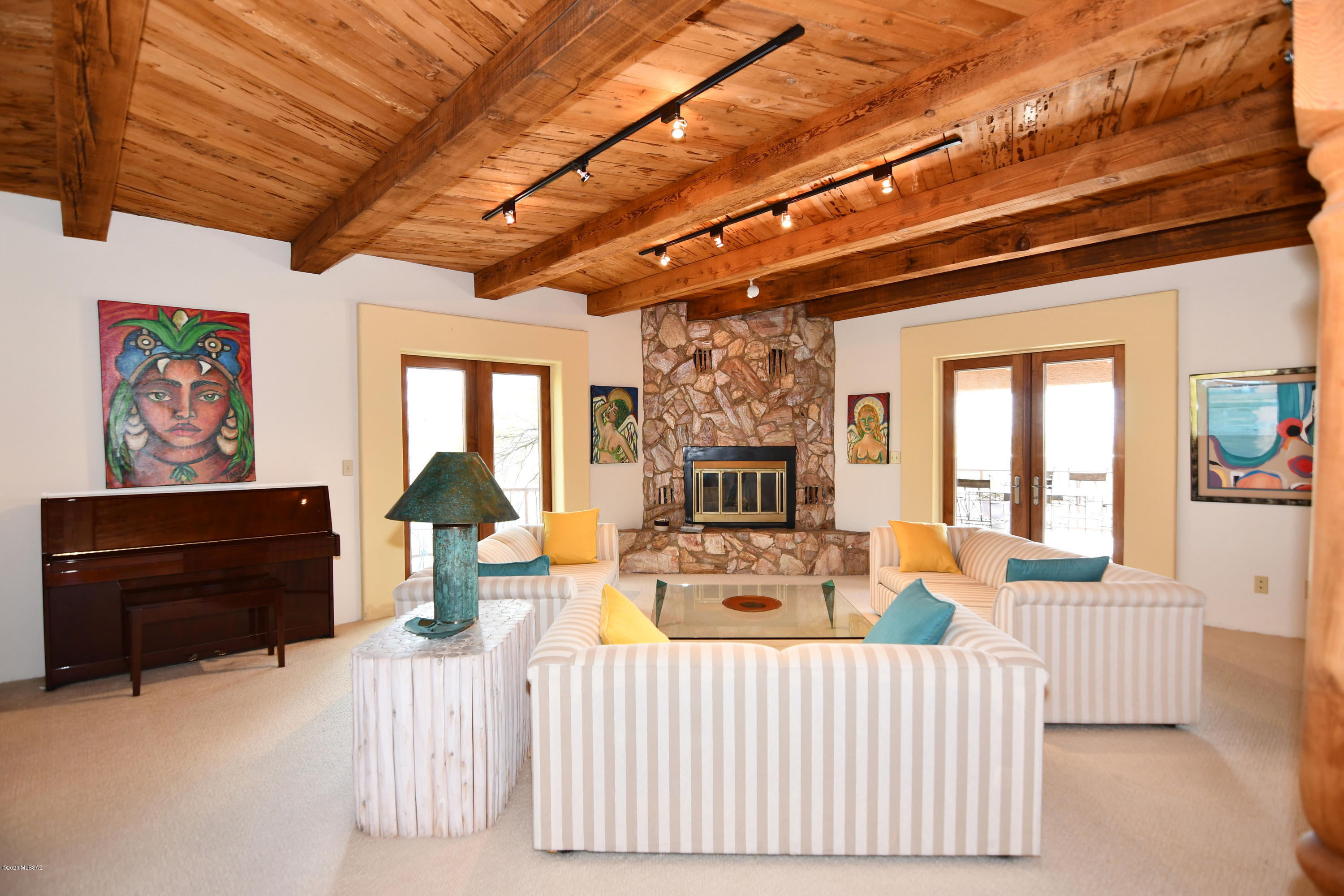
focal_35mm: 16
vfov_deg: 73.7
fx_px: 597
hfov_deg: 96.7
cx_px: 672
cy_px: 448
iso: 360
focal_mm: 11
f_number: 4
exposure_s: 1/60
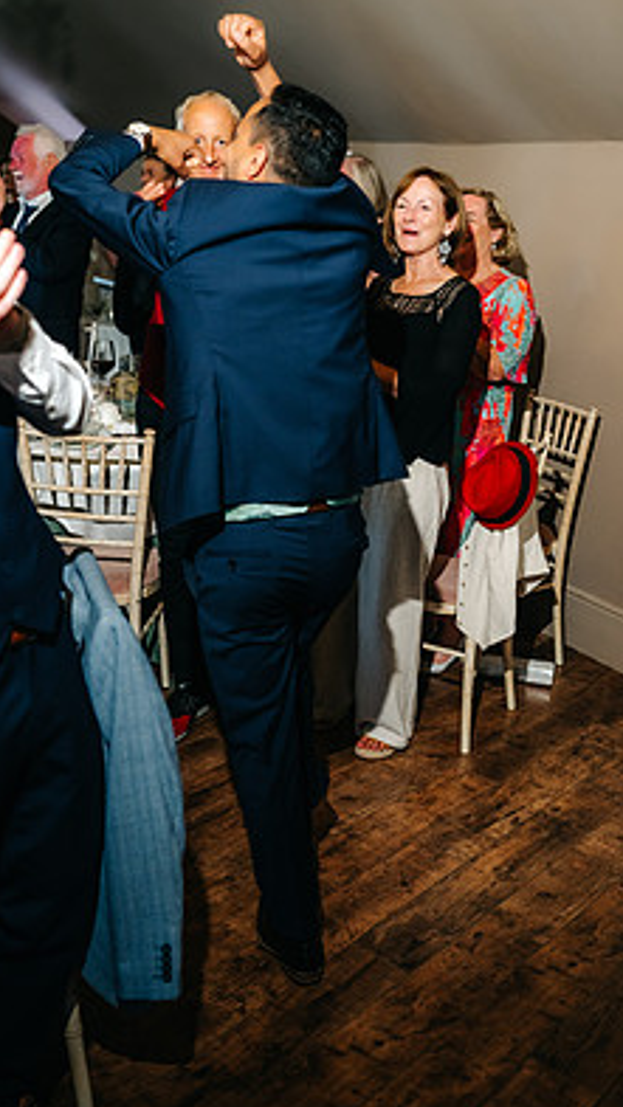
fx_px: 1234
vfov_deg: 48.3
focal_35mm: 42
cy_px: 493
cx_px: 347
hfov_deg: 28.3
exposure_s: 1/200
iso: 640
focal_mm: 35
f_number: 2.5
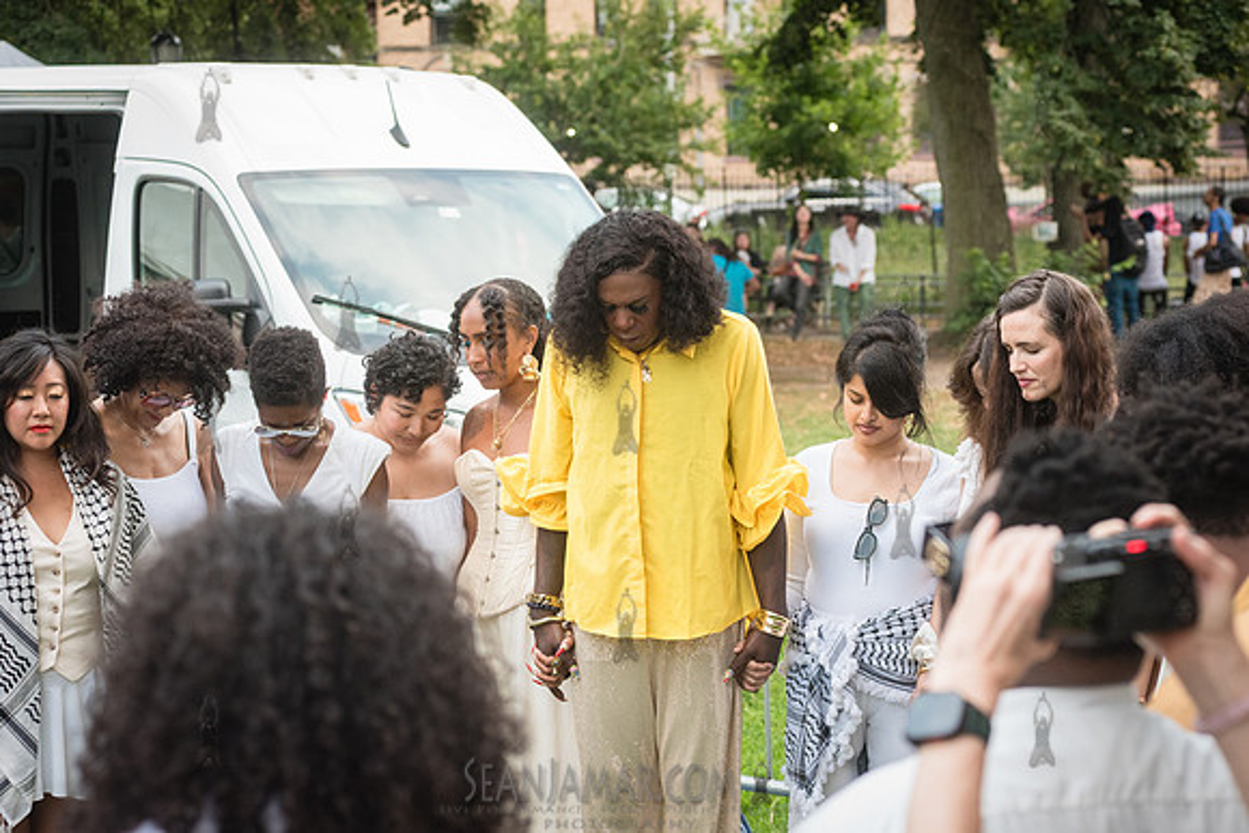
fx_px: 2841
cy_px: 416
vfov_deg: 16.7
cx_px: 624
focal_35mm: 82
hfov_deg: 24.8
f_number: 5
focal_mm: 80
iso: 2000
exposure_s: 1/320
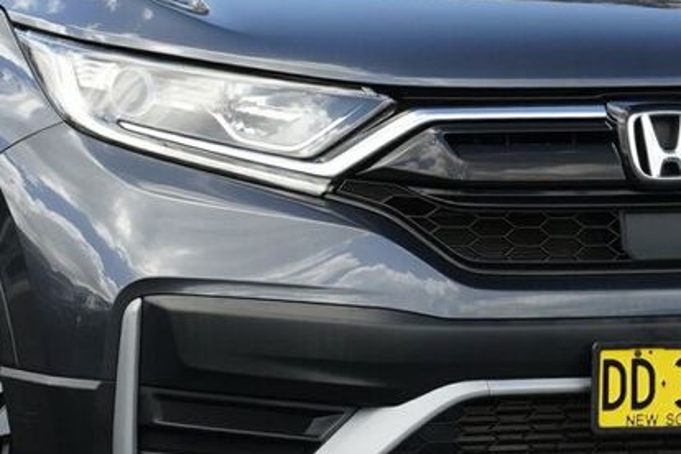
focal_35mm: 304
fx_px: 5750
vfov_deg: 4.5
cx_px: 118
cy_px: 114
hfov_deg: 6.8
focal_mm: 105
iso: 1000
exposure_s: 1/400
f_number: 7.1
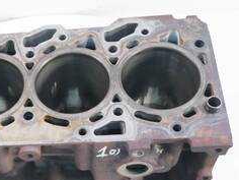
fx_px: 449
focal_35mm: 65
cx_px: 23
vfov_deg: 22.4
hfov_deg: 28.6
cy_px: 134
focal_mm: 16
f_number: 4
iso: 800
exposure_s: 1/60
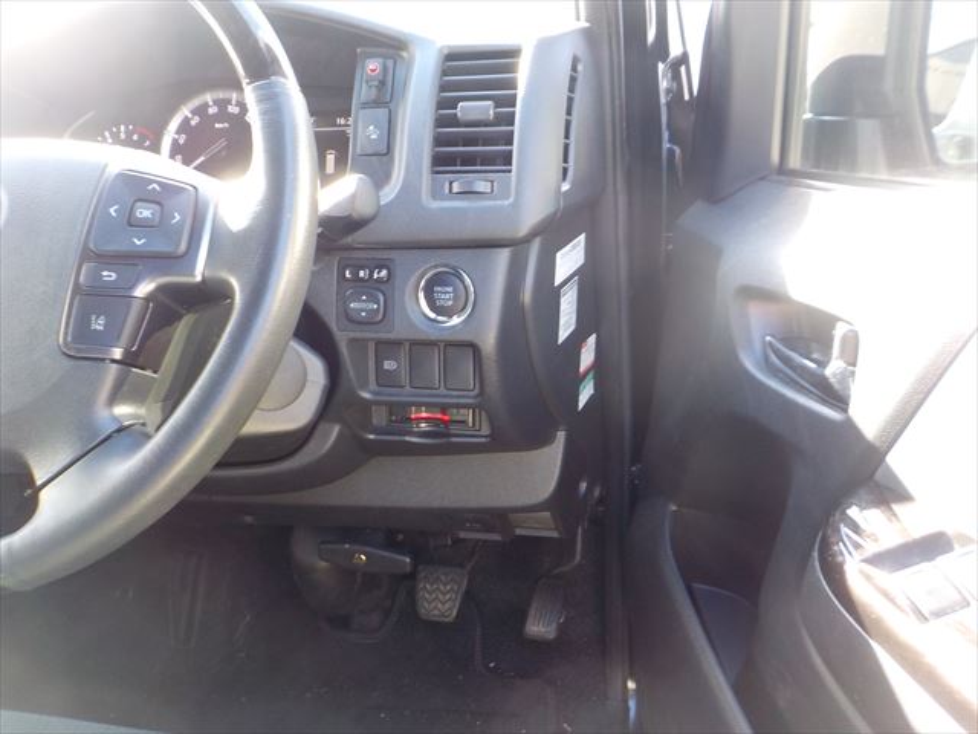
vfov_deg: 46.8
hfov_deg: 60.0
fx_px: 848
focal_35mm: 30
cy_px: 367
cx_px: 489
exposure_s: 1/30
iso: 180
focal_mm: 4.1
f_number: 3.3
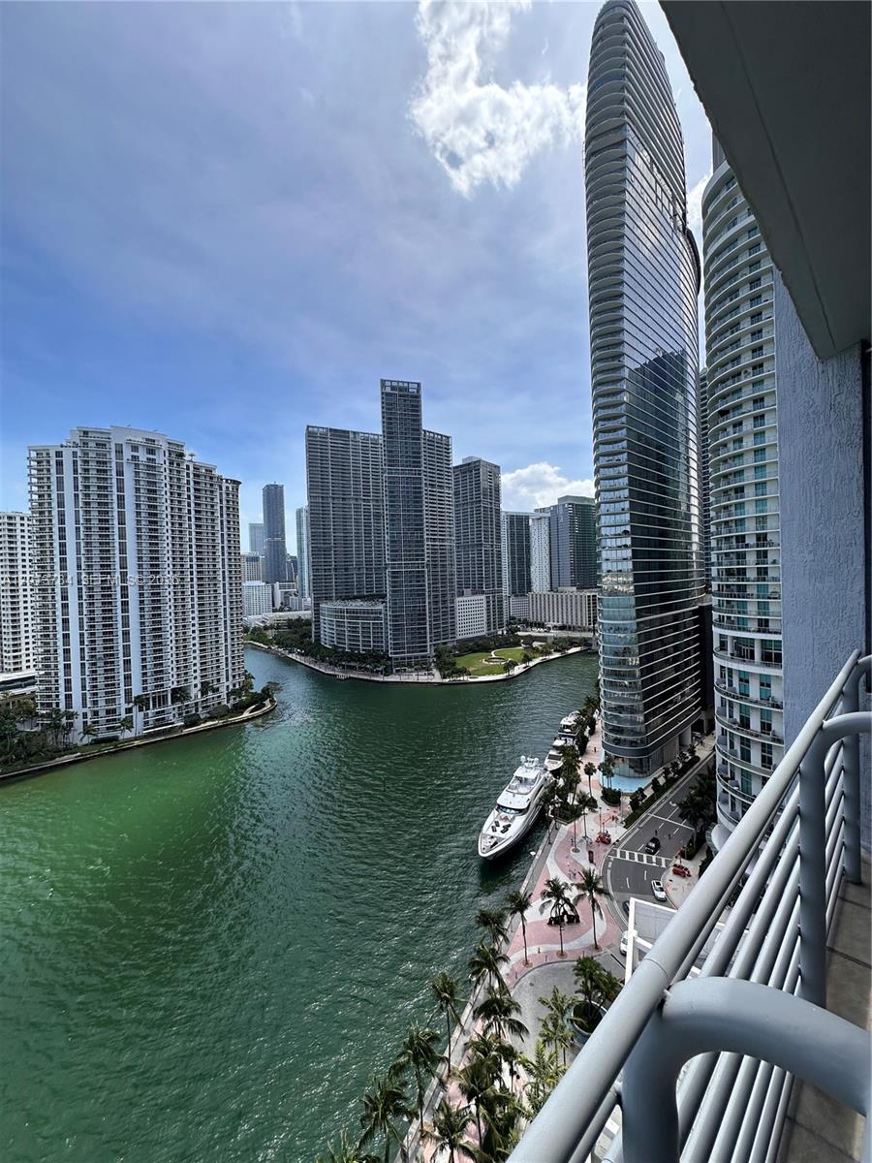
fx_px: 470
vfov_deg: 102.1
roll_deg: +0.9
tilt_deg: -1.0
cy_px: 582
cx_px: 436
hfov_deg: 85.7
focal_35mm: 14
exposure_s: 1/1887
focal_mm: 2.22
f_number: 2.2
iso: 50
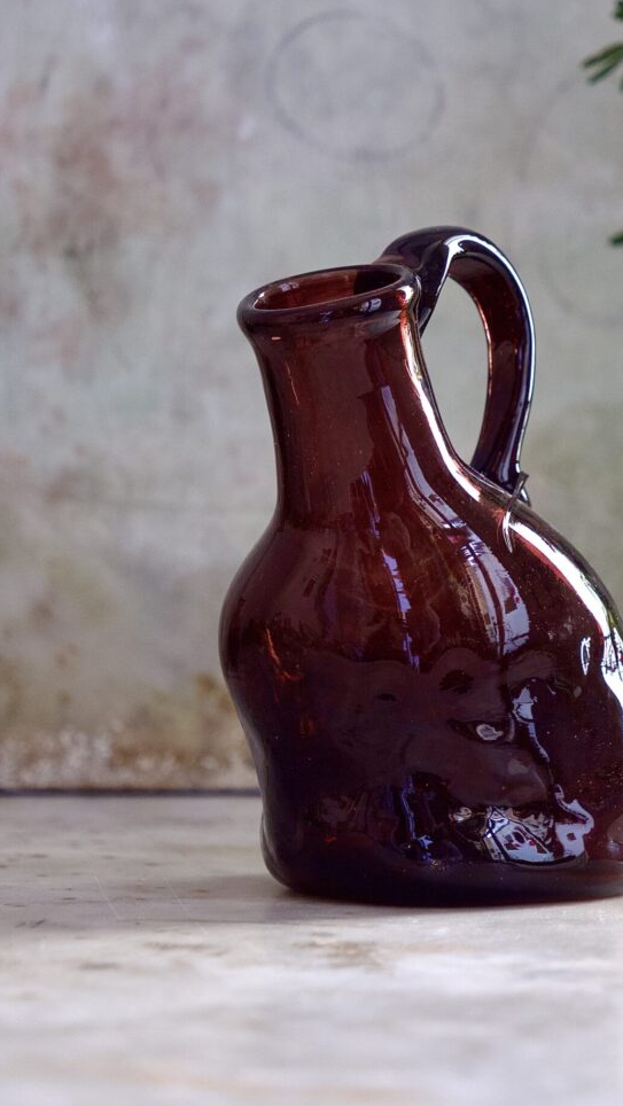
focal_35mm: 122
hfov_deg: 9.9
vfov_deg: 17.6
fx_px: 3579
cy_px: 515
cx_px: 435
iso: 800
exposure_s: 1/125
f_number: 3.9
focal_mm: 50
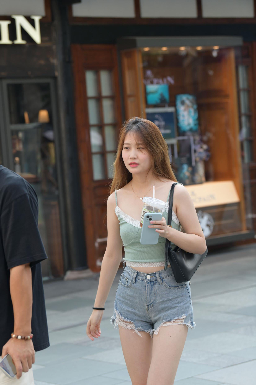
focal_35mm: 102
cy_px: 192
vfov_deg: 20.0
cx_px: 128
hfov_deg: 13.4
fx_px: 1088
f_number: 4.5
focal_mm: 102
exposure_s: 1/640
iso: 500
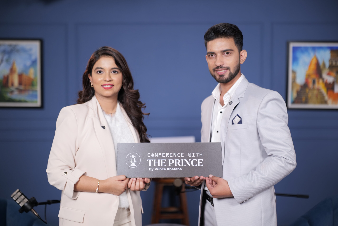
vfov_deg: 27.0
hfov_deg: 39.6
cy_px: 113
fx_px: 469
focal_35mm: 50
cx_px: 169
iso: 400
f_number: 1.4
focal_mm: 50
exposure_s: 1/125
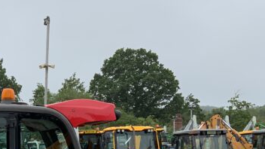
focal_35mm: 92
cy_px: 181
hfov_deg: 21.8
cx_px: -35
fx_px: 646
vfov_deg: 12.8
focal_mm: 3
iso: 16
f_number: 1.8
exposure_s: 1/842
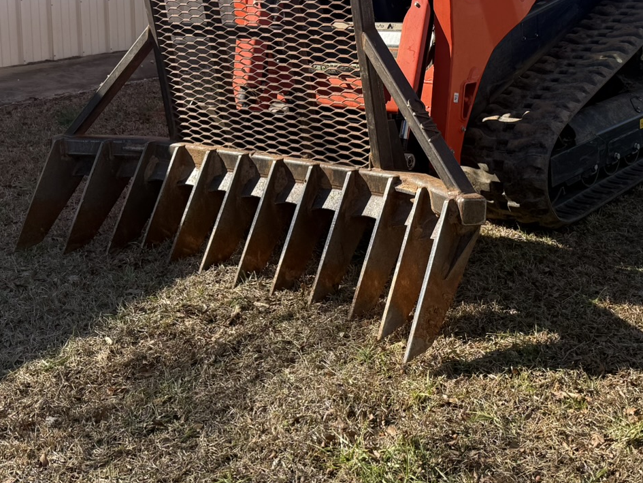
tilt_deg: -6.8
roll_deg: -1.3
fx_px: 966
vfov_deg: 27.1
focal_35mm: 52
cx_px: 421
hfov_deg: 36.5
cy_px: 57
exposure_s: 1/1689
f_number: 1.78
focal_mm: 6.76
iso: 80
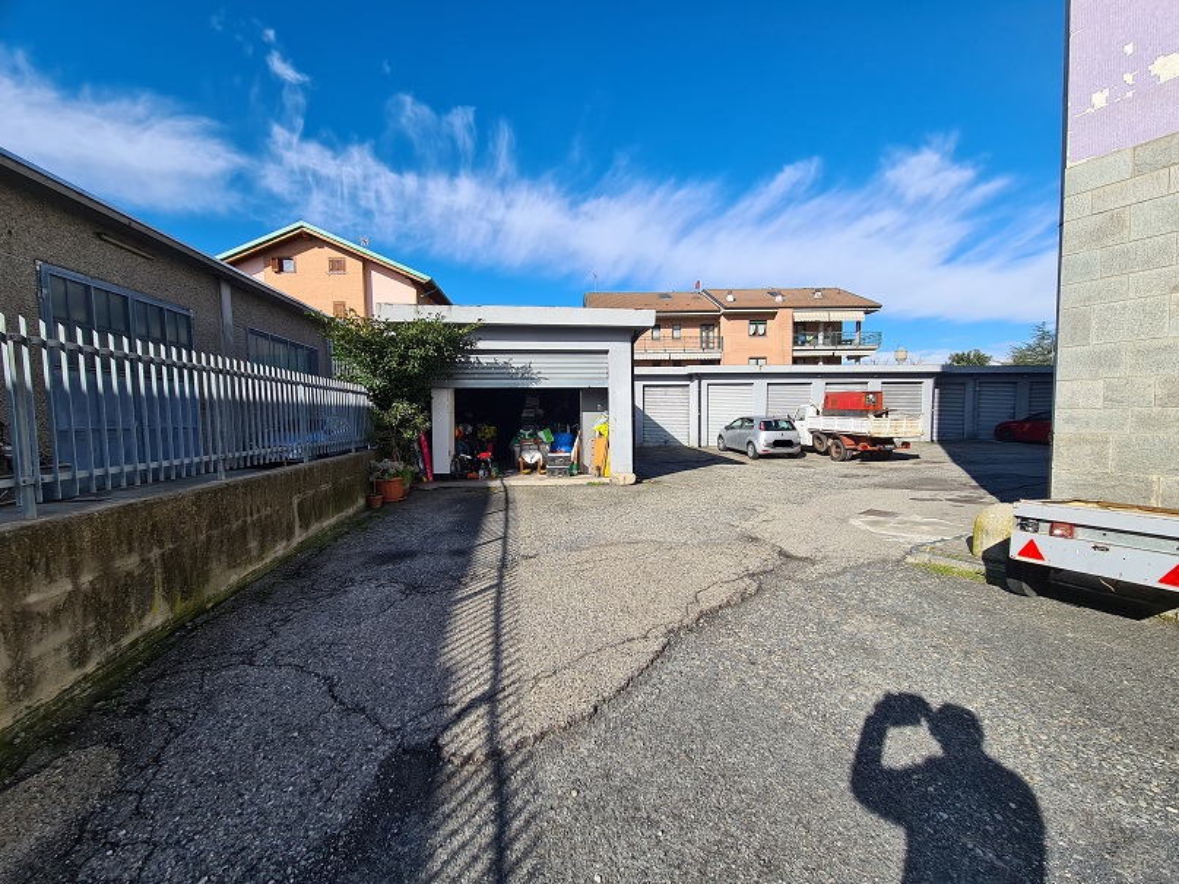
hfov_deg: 106.2
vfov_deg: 89.9
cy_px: 442
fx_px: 443
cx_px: 590
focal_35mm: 13
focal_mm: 2.2
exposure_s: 1/1632
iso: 50
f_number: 2.2
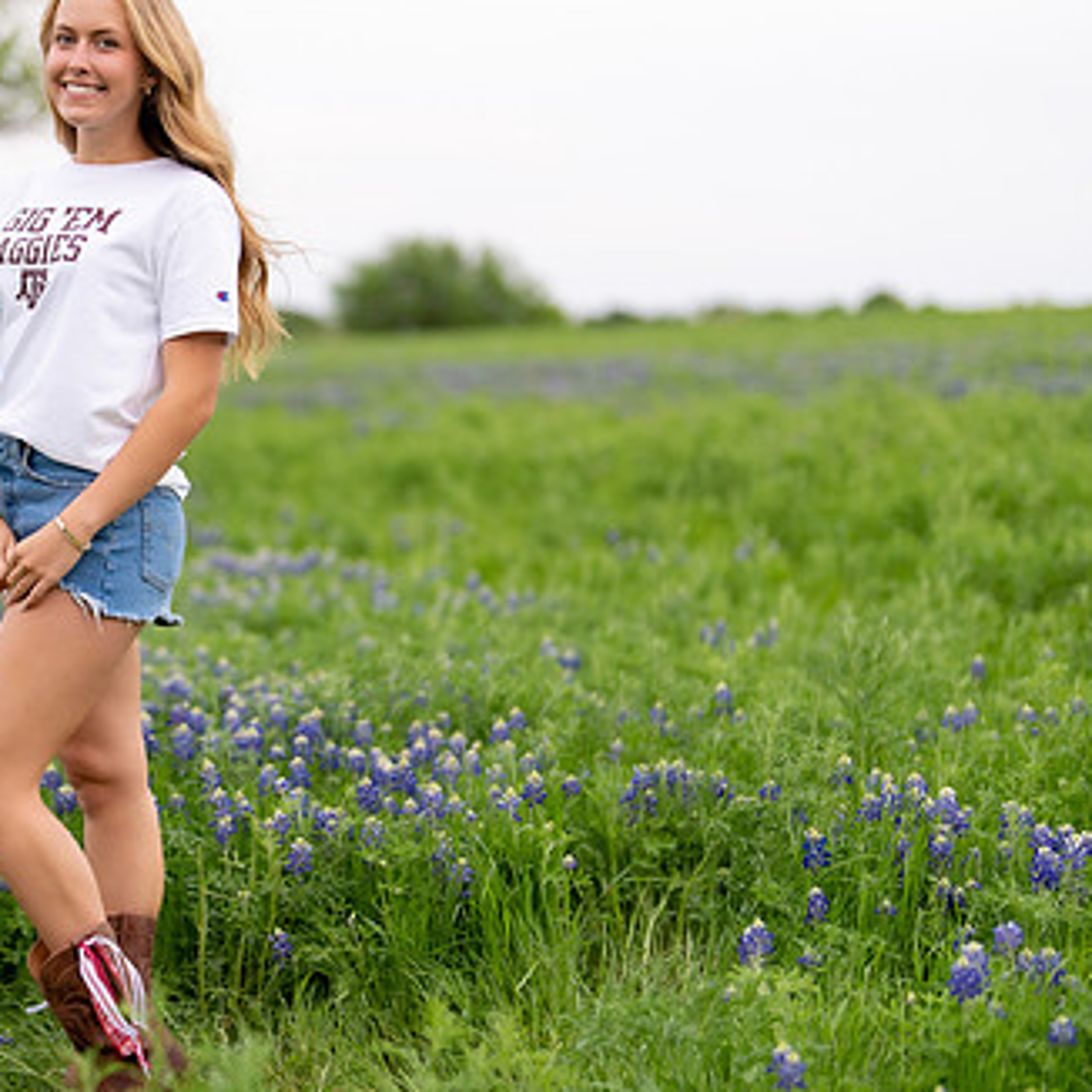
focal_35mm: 82
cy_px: 516
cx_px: 144
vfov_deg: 21.1
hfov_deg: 20.8
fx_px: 2927
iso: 250
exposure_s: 1/800
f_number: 1.2
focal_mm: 50
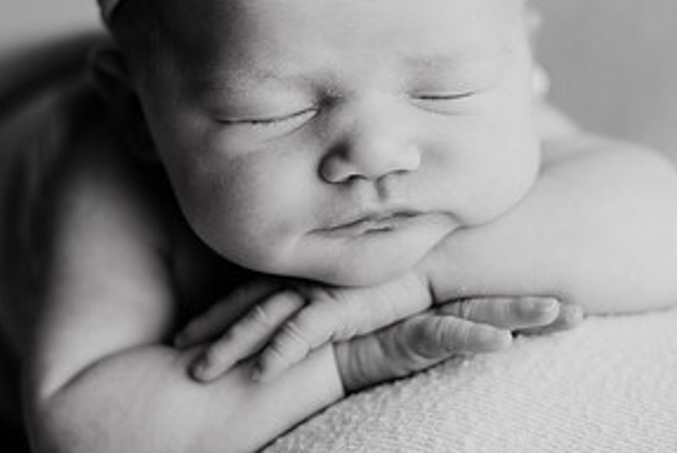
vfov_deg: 13.5
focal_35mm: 101
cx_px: 309
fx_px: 1901
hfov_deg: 20.2
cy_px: 119
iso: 100
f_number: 2.2
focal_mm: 50
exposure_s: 1/160
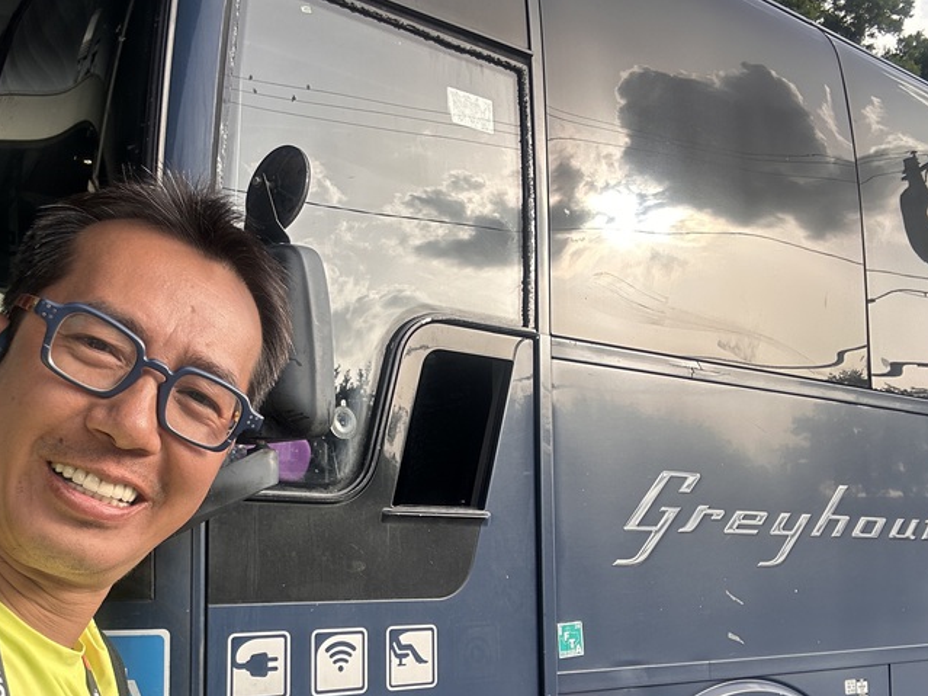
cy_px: 497
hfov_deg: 51.3
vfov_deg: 38.9
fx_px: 965
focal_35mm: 36
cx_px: 420
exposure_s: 1/260
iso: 25
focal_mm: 2.69
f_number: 1.9
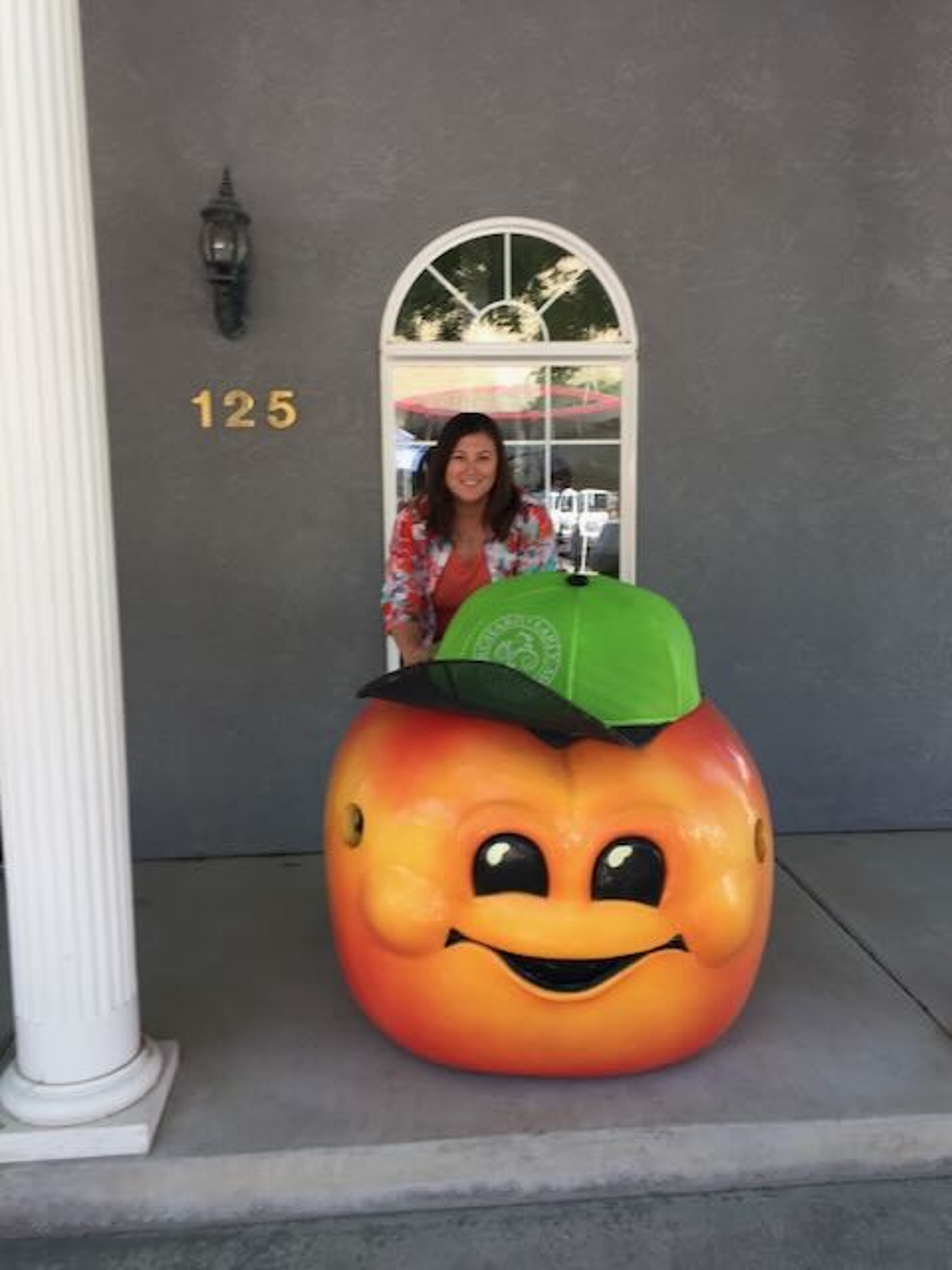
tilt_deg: -5.5
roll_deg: +1.0
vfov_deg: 61.7
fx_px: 1063
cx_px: 476
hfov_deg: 48.2
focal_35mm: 29
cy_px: 635
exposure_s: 1/120
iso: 32
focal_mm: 4.15
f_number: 2.2
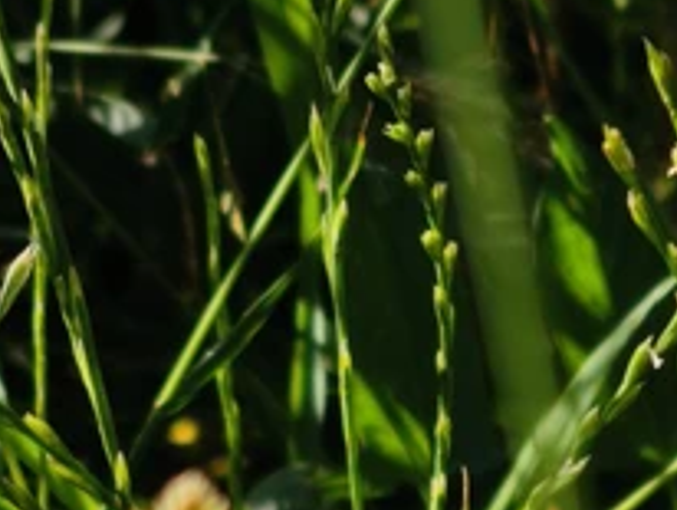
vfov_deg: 4.0
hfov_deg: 5.3
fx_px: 7284
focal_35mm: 372
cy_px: 1027
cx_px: 523
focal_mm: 8.8
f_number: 2
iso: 50
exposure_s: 1/352
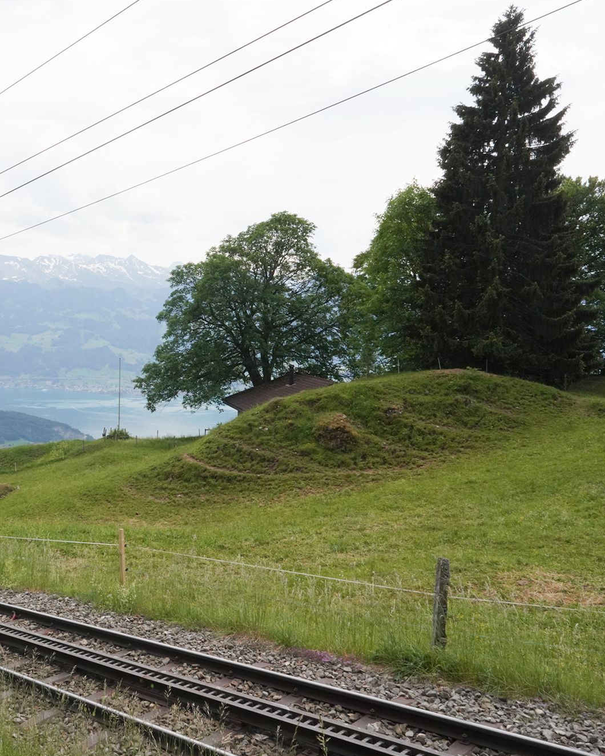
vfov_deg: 52.8
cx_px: 82
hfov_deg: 40.7
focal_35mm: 34
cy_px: 377
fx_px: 761
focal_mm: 24
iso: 1600
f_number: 22
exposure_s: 1/400
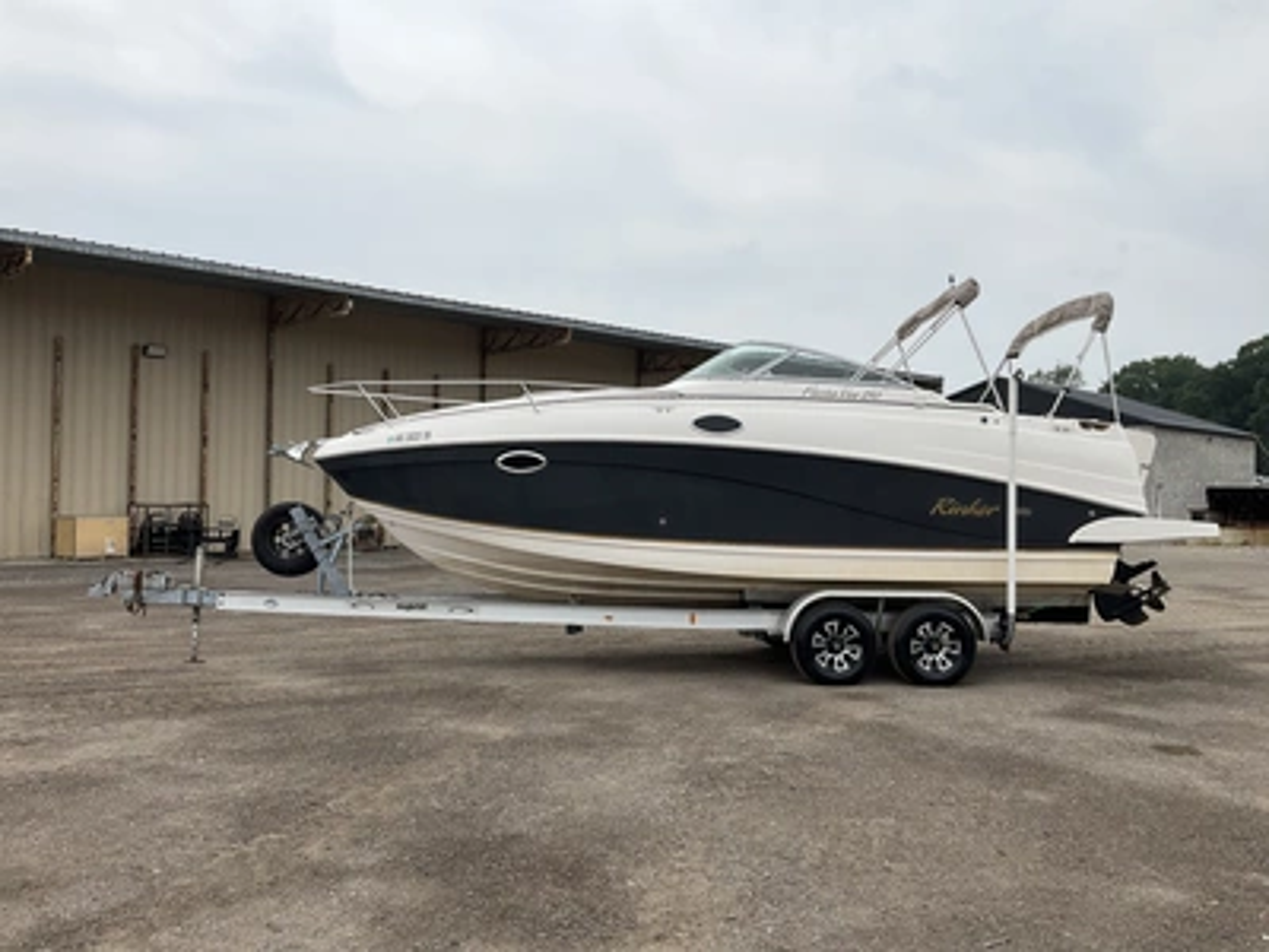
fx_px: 1063
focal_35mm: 29
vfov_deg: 48.2
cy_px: 476
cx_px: 634
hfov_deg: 61.7
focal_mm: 3
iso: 25
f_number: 1.8
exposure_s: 1/2538
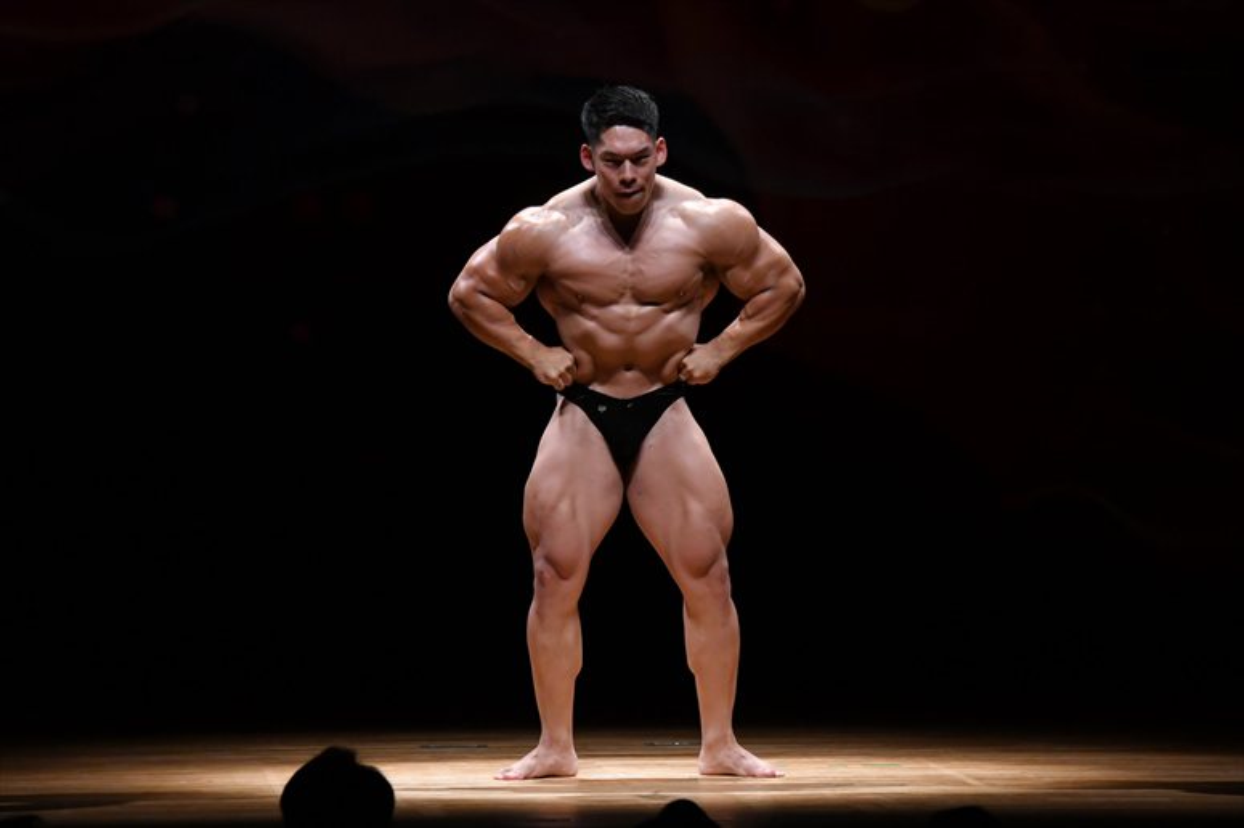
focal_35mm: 240
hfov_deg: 8.6
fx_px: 8289
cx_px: 622
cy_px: 414
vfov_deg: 5.7
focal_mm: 160
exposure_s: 1/400
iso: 3200
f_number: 5.6
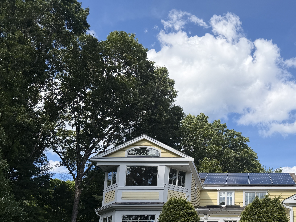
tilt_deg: +14.4
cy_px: 186
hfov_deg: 43.1
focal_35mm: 42
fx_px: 359
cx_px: 228
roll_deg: +0.9
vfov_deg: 33.1
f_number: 1.78
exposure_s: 1/3953
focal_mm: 6.76
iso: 80
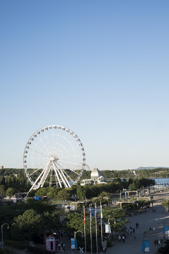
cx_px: 84
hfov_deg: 25.5
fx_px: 373
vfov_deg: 37.5
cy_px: 127
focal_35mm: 53
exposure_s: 1/500
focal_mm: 35
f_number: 4.5
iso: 200
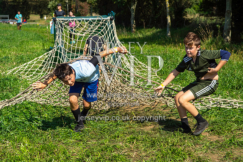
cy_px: 81
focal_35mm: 82
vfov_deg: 16.6
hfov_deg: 24.6
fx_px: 557
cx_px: 122
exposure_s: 1/8000
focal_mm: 55
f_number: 4
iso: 100
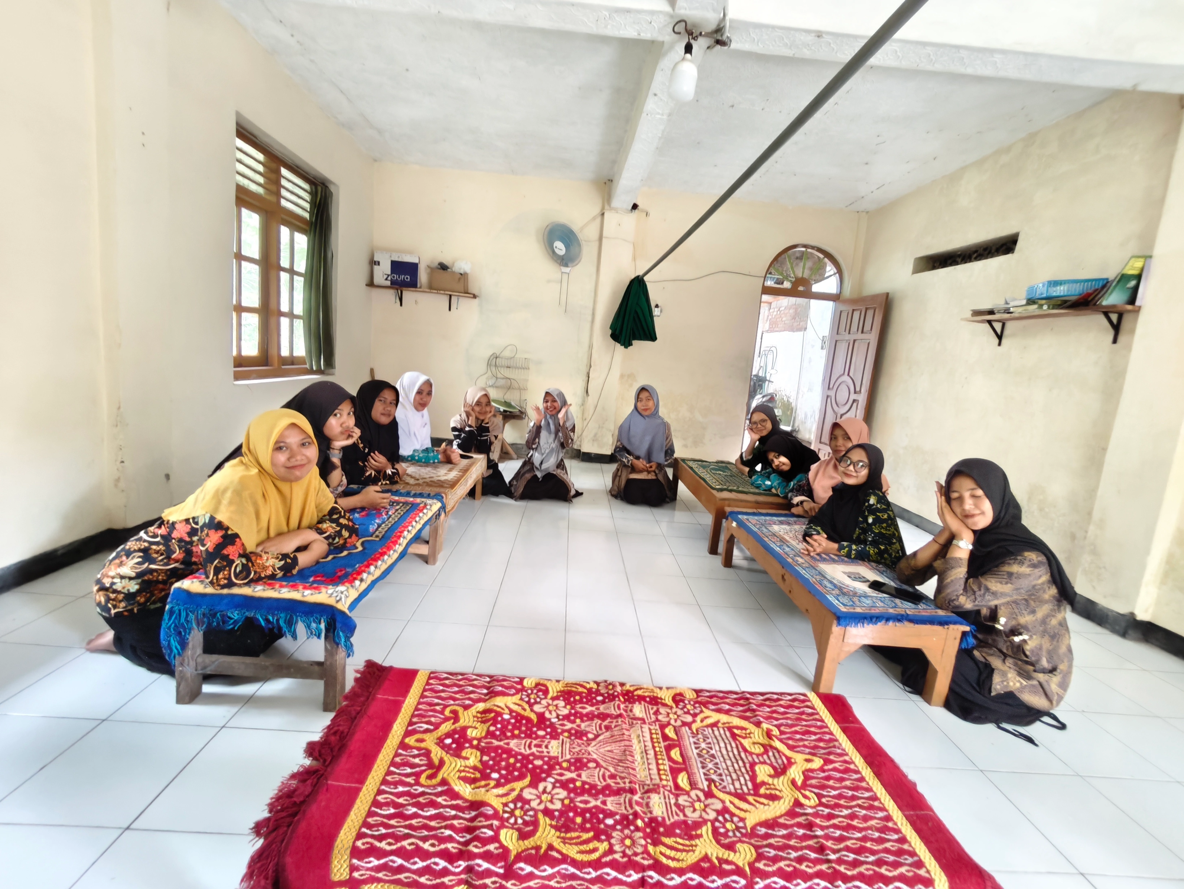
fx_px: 548
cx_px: 592
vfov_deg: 78.2
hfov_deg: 94.5
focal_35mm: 16
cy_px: 444
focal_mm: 1.65
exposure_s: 1/33.3
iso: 800
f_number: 2.2
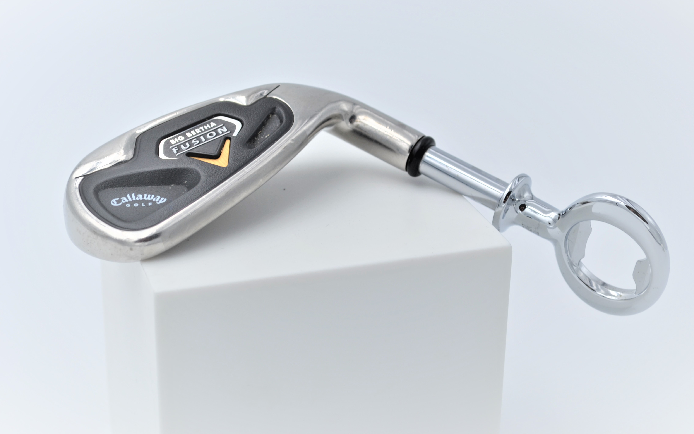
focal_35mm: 74
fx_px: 1400
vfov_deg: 17.6
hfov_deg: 27.8
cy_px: 203
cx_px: 348
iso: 100
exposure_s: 1/80
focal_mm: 48
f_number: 8
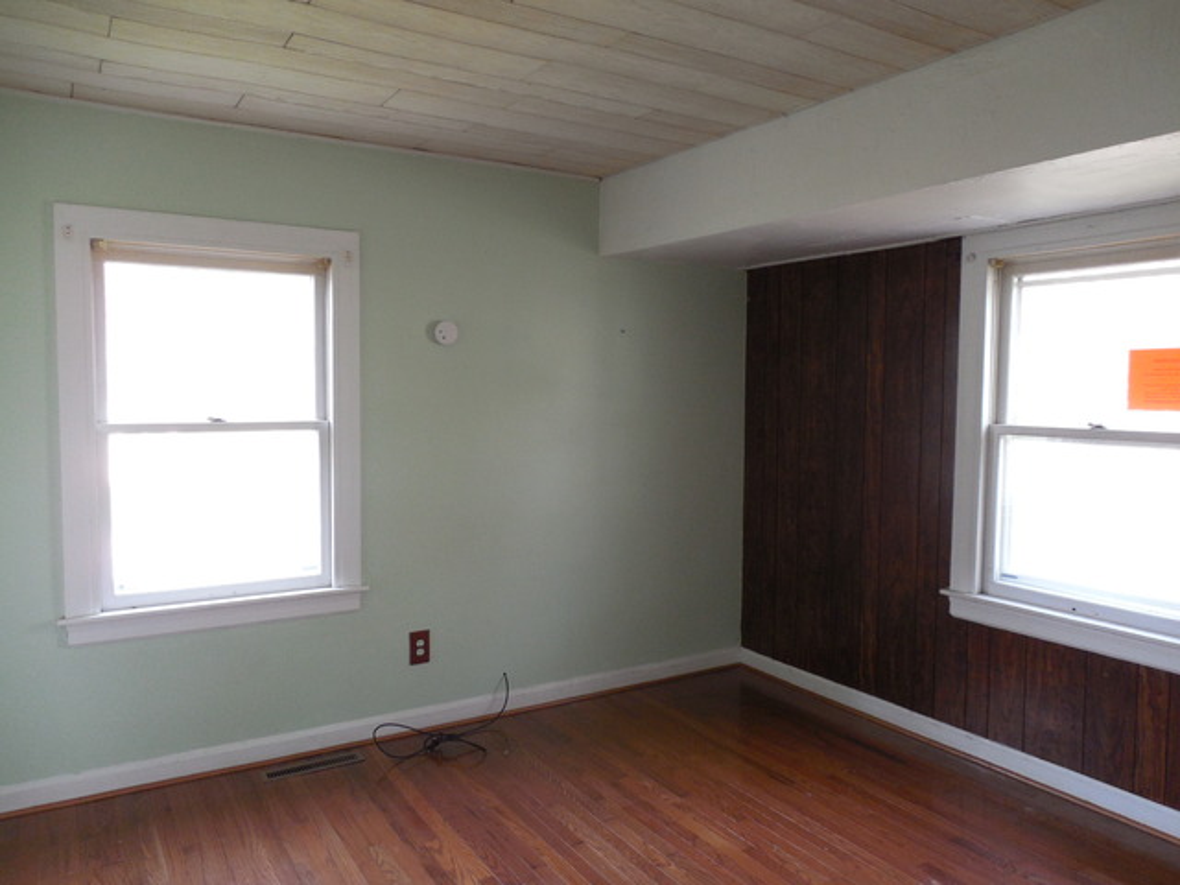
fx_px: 852
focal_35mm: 25
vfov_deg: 54.9
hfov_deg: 69.4
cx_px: 590
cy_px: 442
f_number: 3.3
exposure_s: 1/30
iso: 250
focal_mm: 4.5
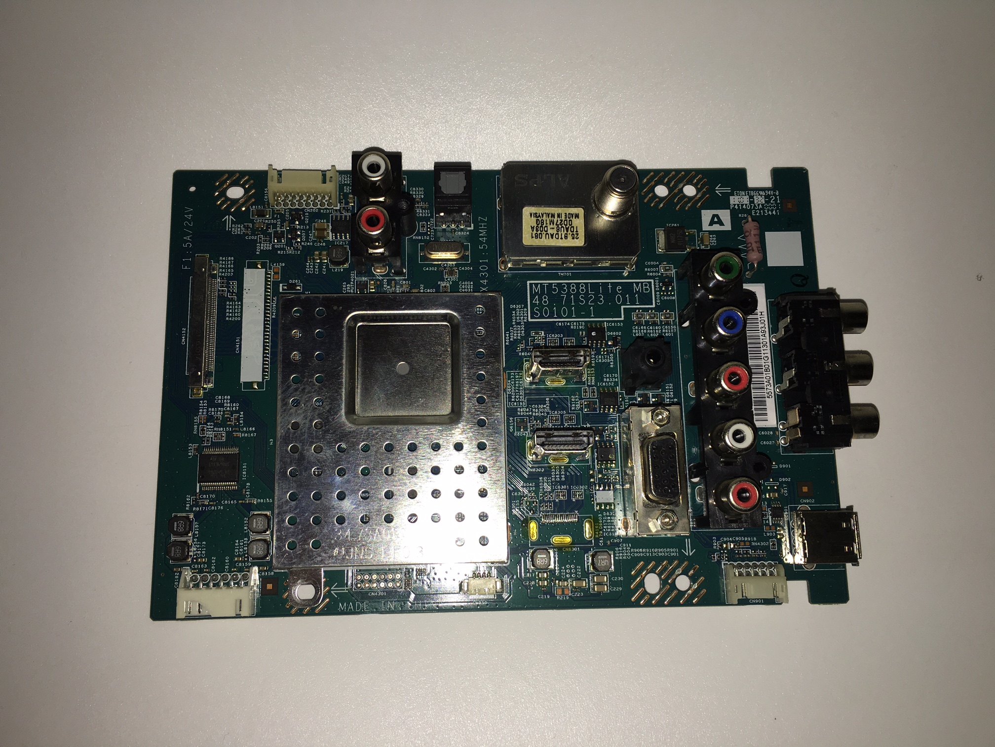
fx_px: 834
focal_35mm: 29
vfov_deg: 48.2
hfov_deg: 61.7
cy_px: 374
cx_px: 498
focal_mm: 4.15
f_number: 2.2
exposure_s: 1/142
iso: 25
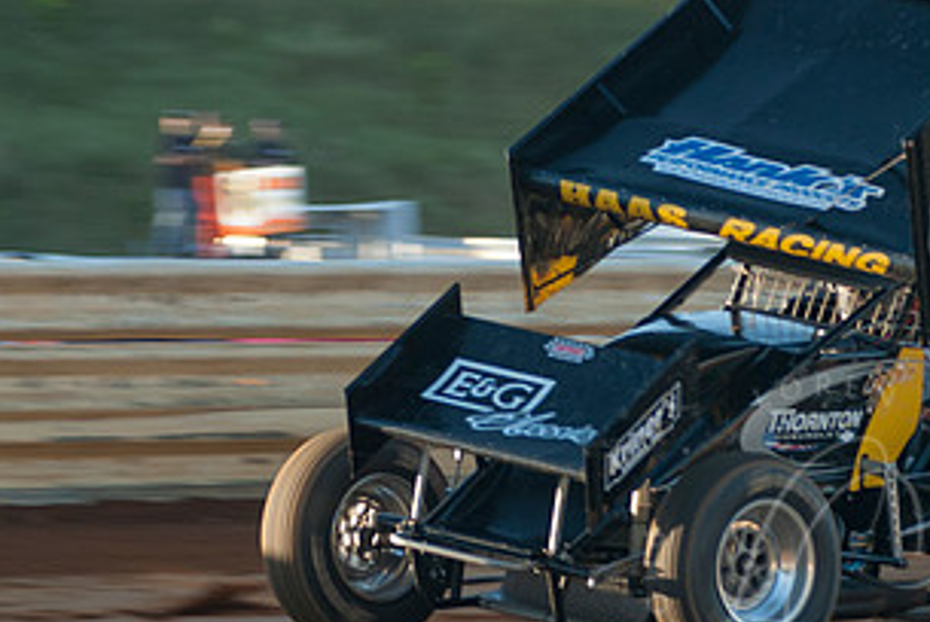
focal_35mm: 331
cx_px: 823
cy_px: 274
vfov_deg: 4.2
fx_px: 8559
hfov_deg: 6.2
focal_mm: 116
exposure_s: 1/400
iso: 100
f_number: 3.5
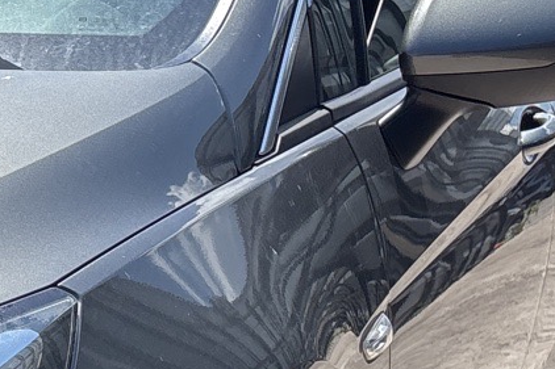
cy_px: 450
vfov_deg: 10.9
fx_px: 1895
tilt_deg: -13.8
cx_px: -467
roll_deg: -0.7
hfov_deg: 14.5
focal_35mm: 123
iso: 50
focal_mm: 5.96
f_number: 1.6
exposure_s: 1/2342
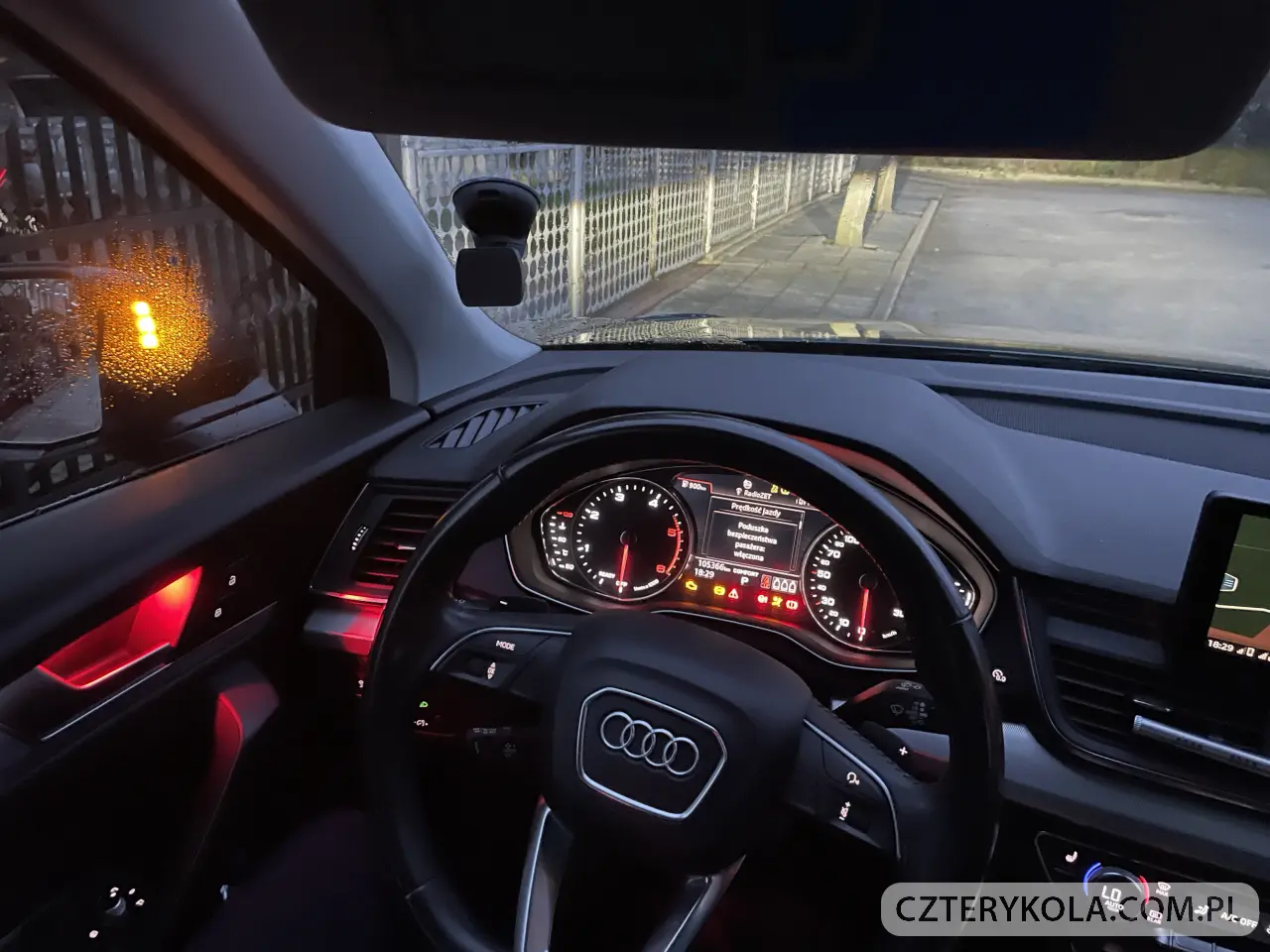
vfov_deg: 53.1
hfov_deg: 67.3
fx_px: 954
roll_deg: -2.3
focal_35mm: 26
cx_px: 635
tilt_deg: -20.2
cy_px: 476
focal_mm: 4.2
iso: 1000
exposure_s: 1/16
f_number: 1.6
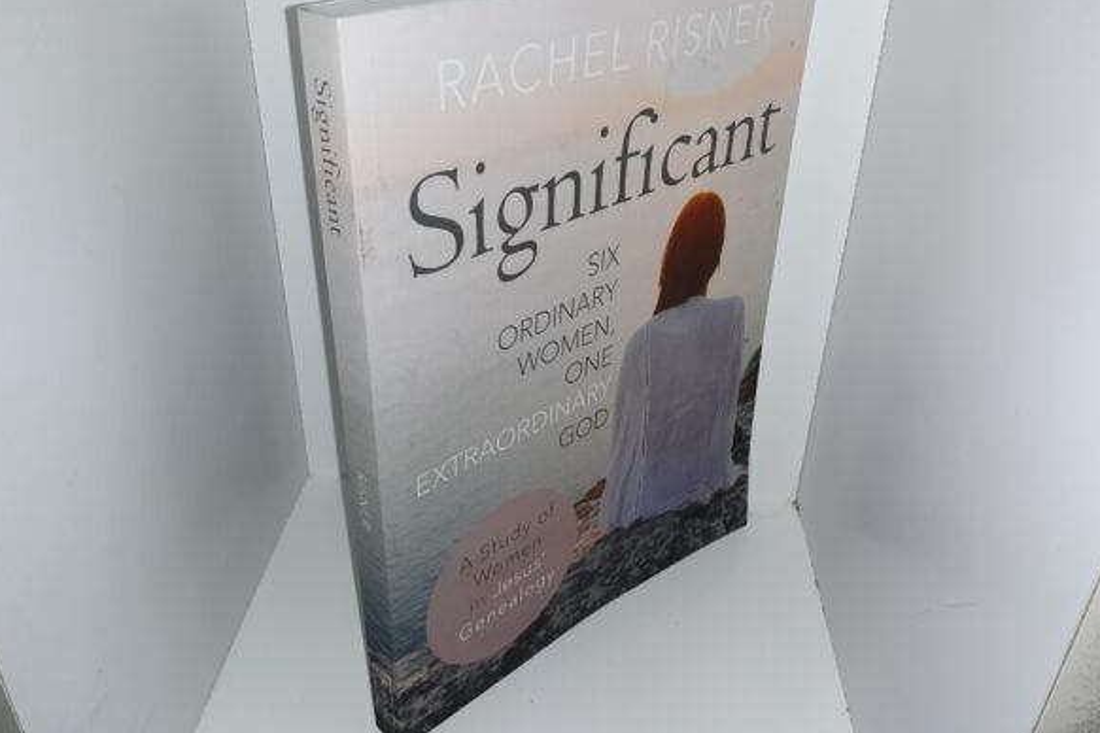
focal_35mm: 30
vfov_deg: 43.6
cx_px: 554
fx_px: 917
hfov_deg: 61.9
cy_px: 357
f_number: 1.7
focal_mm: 3.7
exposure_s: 1/128
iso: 40
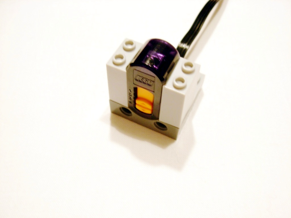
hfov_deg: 49.0
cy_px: 109
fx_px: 319
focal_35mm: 38
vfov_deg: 37.7
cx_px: 146
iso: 79
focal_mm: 6.3
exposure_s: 1/4.4
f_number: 2.9
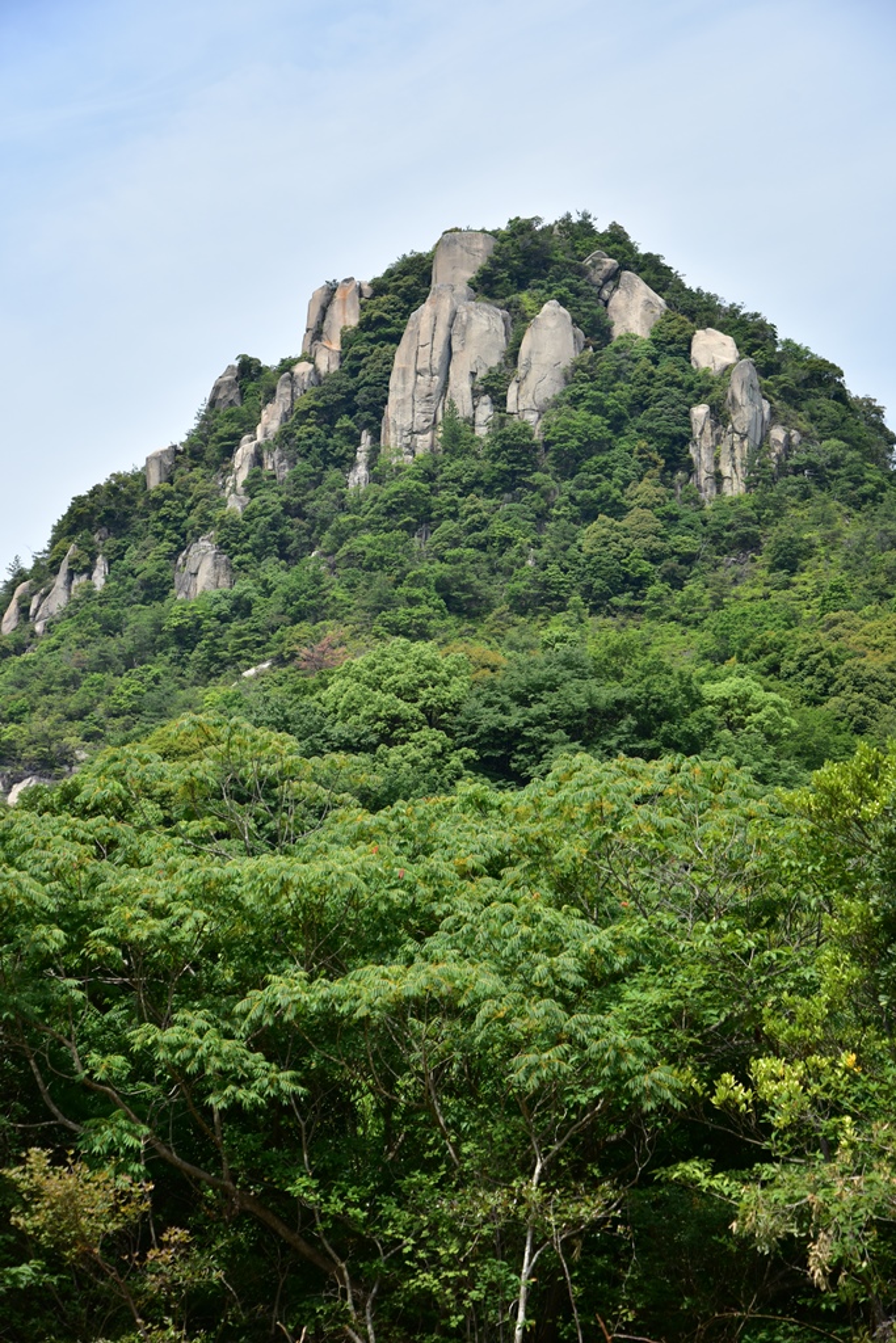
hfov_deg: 20.6
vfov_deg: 30.5
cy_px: 672
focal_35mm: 66
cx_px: 448
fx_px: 2463
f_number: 5.6
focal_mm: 66
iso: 200
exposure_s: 1/800
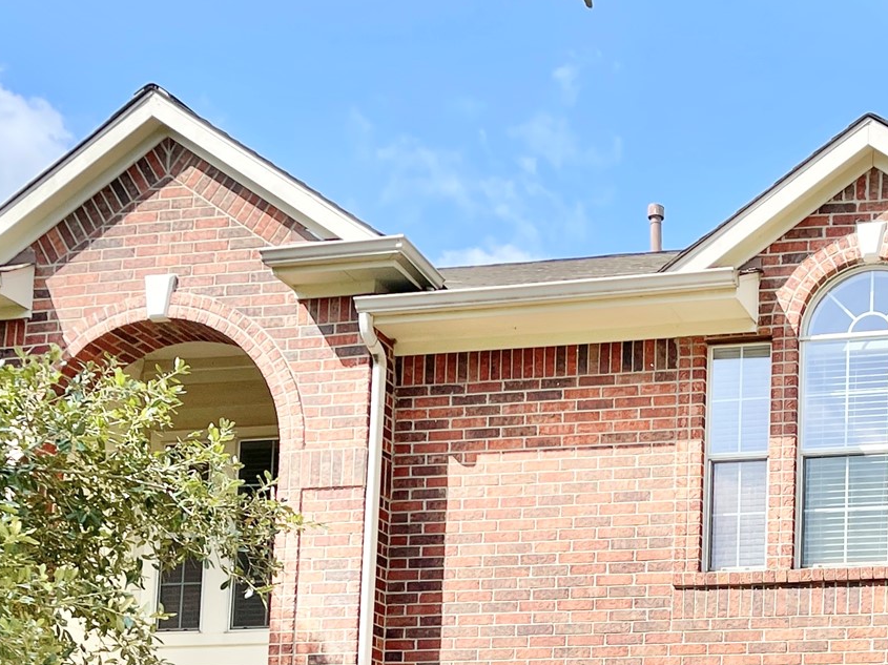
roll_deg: -4.9
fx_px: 1615
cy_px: 544
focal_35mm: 63
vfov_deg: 22.9
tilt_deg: +11.8
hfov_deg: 30.7
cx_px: 479
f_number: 1.6
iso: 32
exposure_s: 1/3257
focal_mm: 5.1
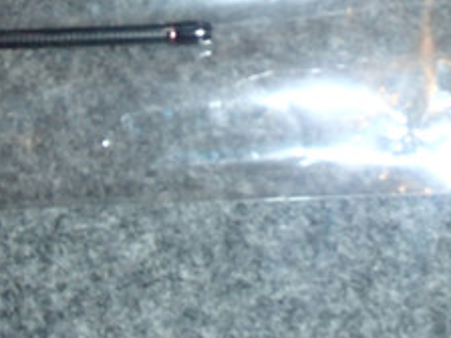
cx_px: 296
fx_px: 1042
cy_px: -80
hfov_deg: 24.3
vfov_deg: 17.5
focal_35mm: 80
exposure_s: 1/30
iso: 400
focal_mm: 5
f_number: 3.9
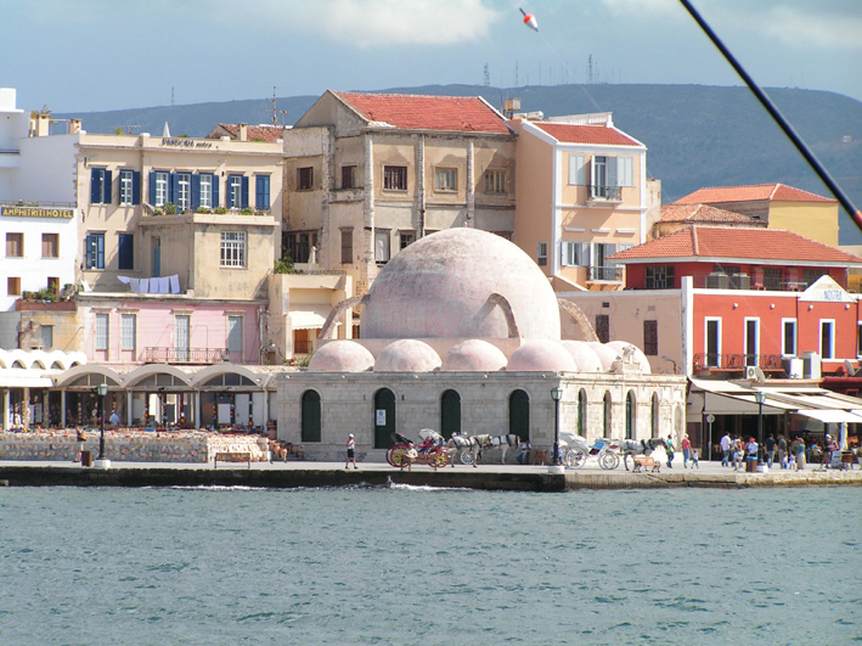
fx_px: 4928
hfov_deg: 10.0
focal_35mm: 198
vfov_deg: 7.5
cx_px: 431
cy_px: 323
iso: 50
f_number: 5
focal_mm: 32.9
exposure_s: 1/400
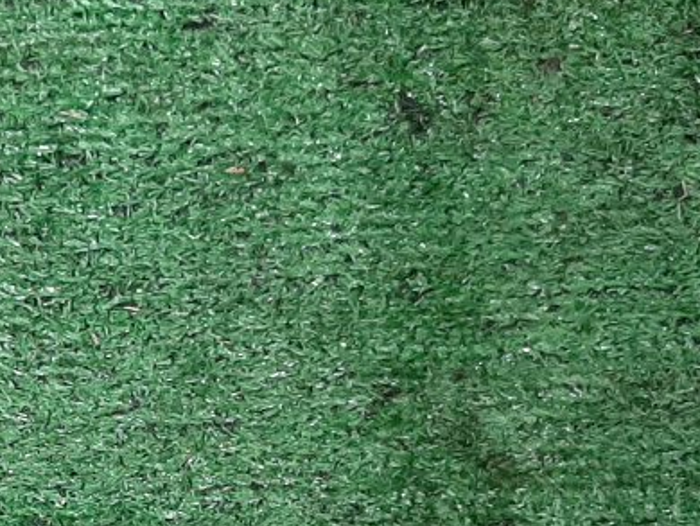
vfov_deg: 14.7
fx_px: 1942
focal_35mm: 96
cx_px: 14
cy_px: 698
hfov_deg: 19.9
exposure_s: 1/50
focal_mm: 3.93
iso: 161
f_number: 1.7
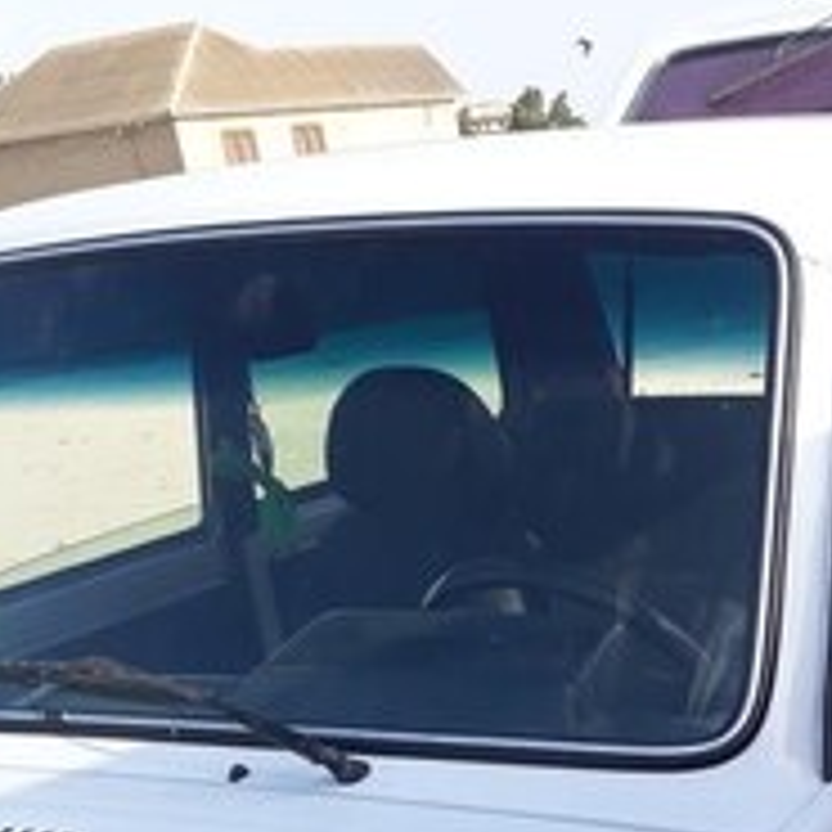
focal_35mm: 64
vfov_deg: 23.9
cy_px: 1057
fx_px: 1740
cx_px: 823
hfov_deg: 25.6
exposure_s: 1/656
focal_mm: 3.6
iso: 40
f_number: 1.9
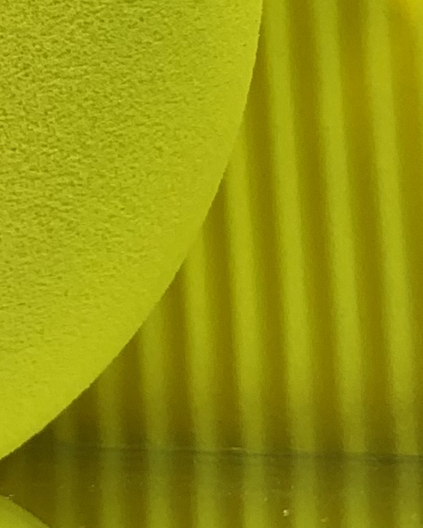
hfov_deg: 10.1
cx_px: -298
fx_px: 2269
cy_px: -314
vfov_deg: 12.5
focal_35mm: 145
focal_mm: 4.25
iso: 25
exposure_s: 1/291
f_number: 1.8
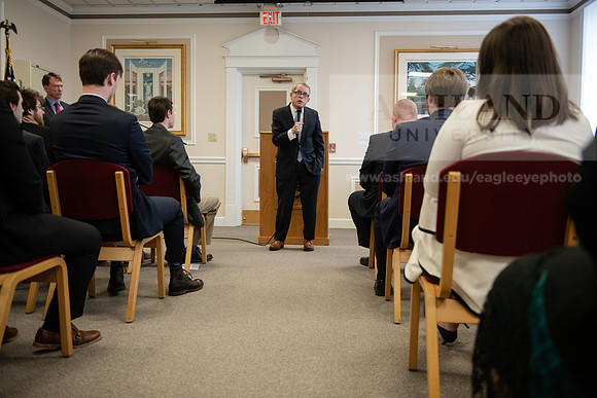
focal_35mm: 32
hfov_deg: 58.7
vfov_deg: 41.1
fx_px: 531
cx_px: 298
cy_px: 199
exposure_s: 1/200
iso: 1250
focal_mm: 32
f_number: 3.2
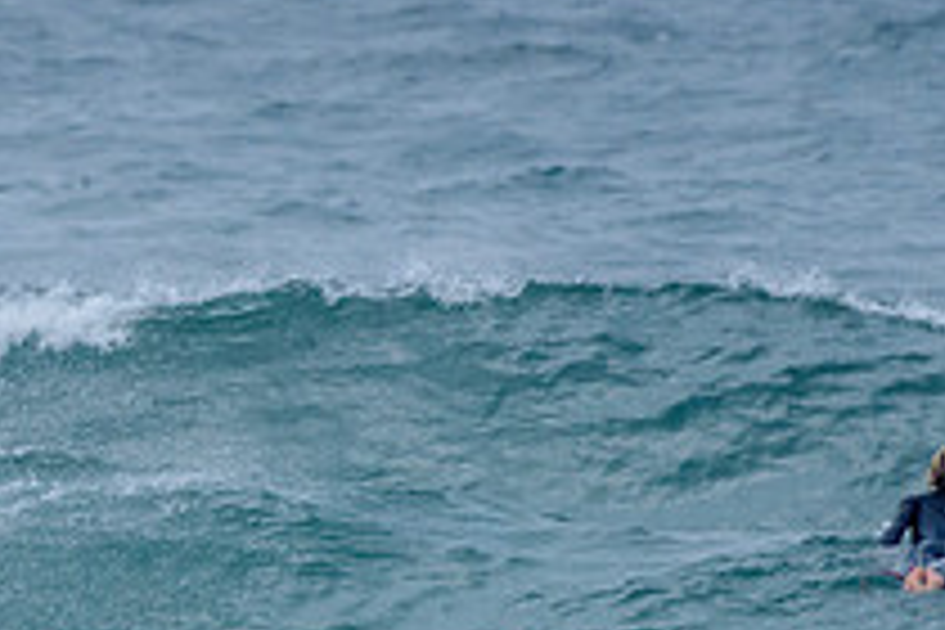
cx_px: -352
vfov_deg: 0.8
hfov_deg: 1.2
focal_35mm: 1694
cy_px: 506
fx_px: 44464
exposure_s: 1/2000
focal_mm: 500
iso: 1800
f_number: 5.6
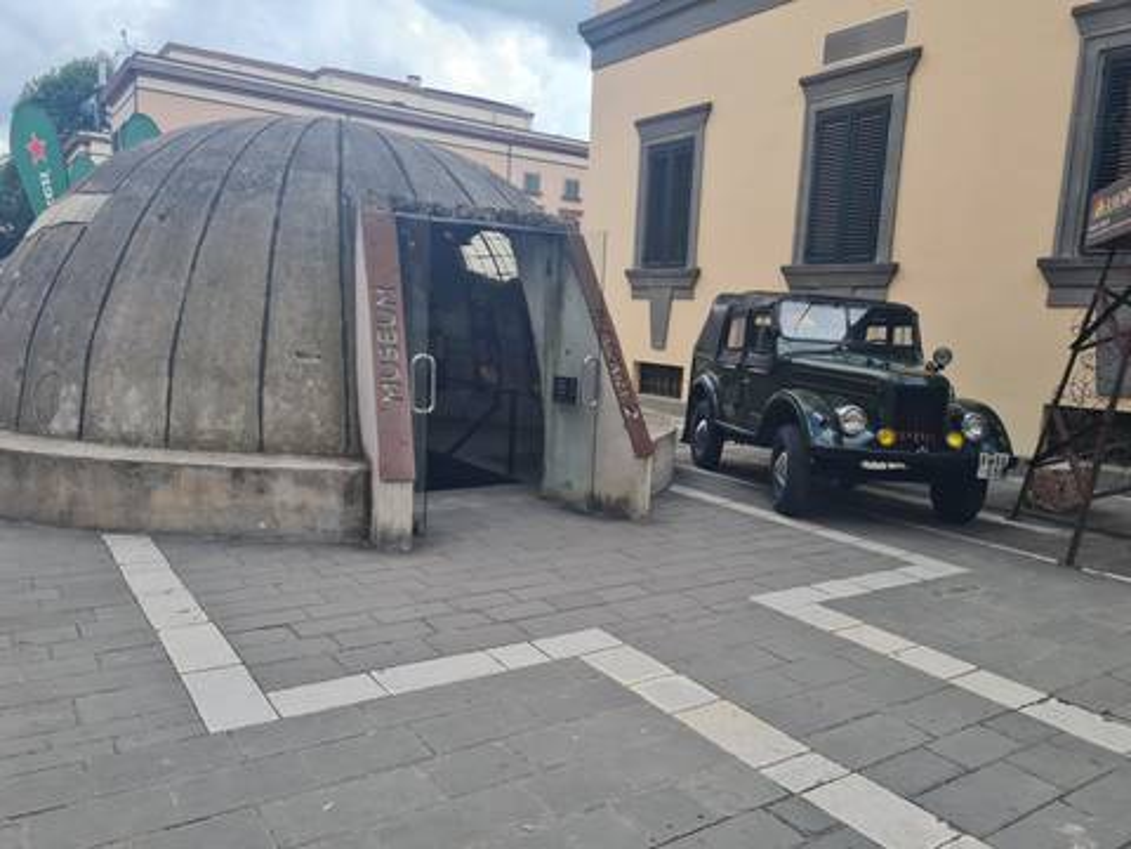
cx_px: 566
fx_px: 849
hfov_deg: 67.3
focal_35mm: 26
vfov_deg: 53.1
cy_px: 424
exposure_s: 1/1040
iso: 50
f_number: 1.8
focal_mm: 5.4
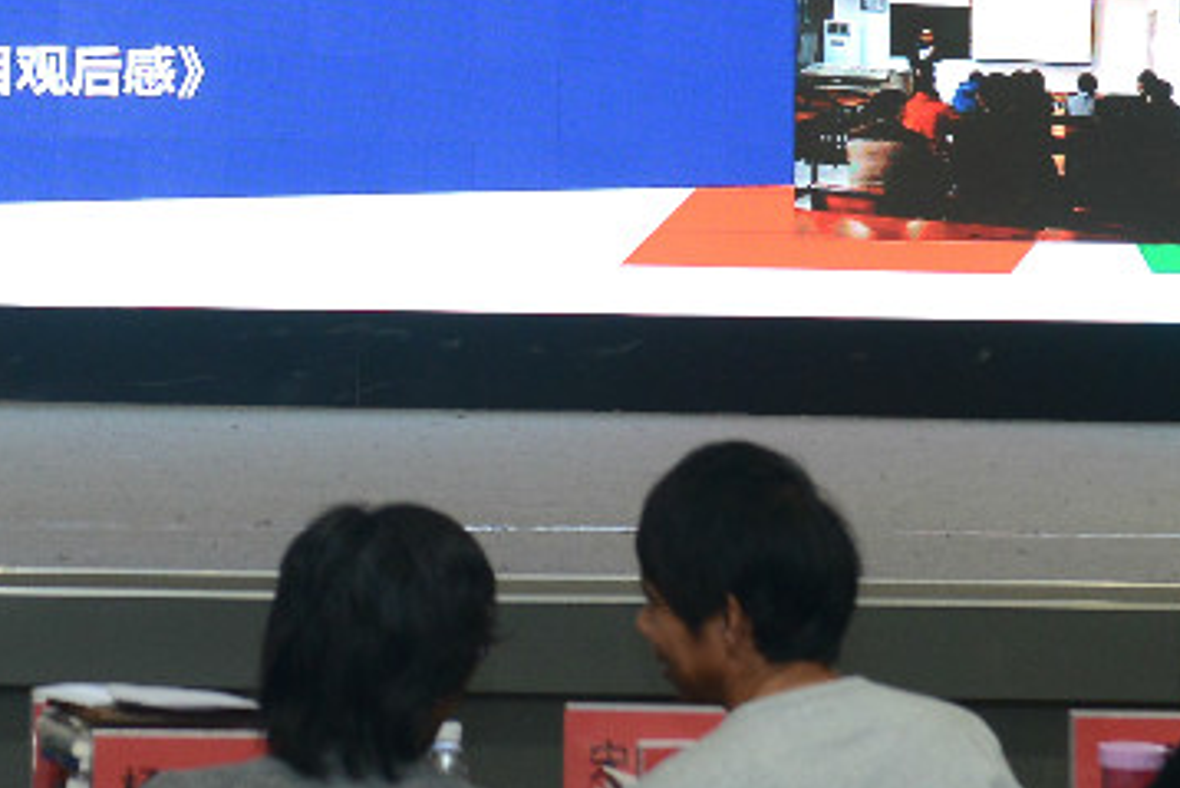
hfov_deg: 10.2
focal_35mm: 201
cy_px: -262
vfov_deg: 6.8
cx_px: 10
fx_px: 6591
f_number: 3.5
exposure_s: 1/250
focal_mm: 45
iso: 800
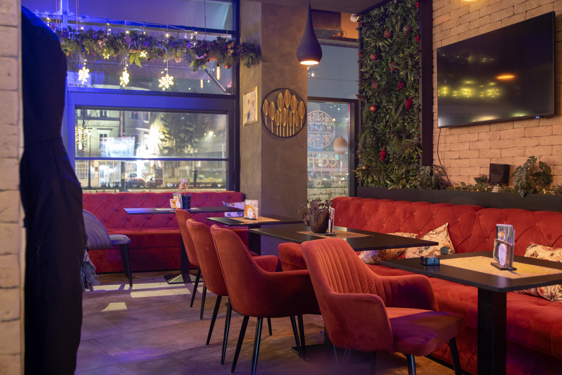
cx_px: 281
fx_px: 515
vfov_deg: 40.0
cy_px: 188
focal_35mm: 33
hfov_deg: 57.2
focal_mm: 22
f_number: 2.8
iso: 100
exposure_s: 5
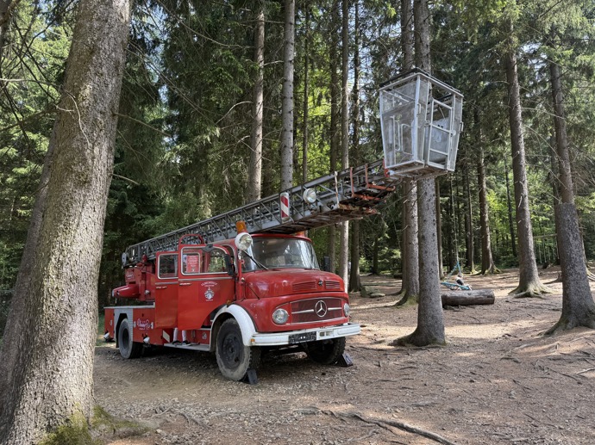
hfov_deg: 71.6
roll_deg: +0.3
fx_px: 412
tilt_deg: +12.5
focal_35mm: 24
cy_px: 222
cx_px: 298
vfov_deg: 56.8
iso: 100
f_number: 1.78
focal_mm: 6.76
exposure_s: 1/365
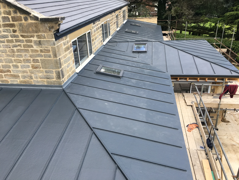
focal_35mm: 29
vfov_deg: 48.2
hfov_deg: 61.7
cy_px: 90
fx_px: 200
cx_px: 120
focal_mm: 4.15
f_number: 2.2
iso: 25
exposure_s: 1/496
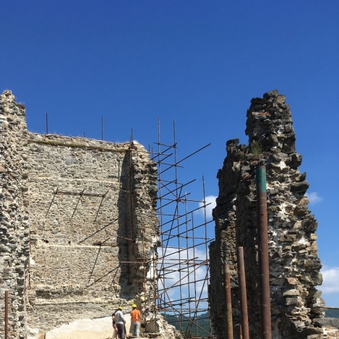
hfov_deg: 46.4
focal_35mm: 35
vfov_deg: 47.2
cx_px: 110
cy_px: 168
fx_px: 388
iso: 25
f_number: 2.2
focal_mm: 4.15
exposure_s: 1/2079
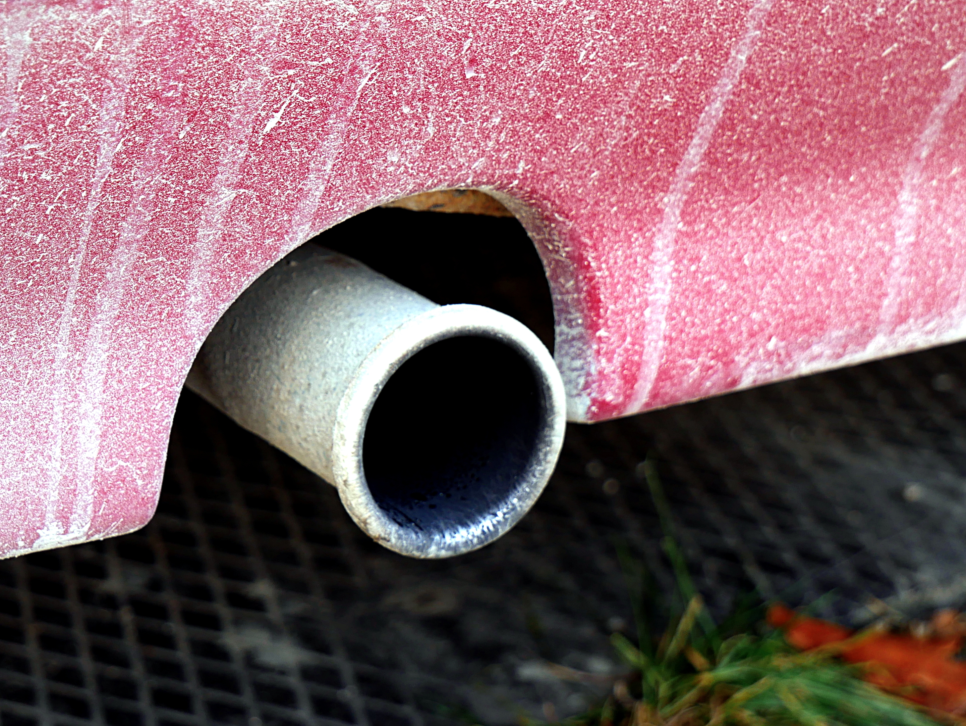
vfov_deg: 14.5
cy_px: 358
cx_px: 398
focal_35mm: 102
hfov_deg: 19.2
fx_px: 2847
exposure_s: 1/6
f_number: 5
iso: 200
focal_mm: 32
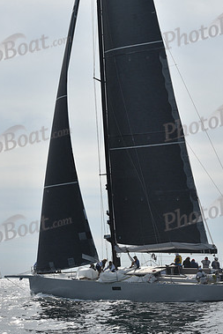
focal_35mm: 107
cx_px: 118
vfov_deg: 19.0
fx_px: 993
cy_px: 85
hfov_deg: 12.8
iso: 320
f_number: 10
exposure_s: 1/1250
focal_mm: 70
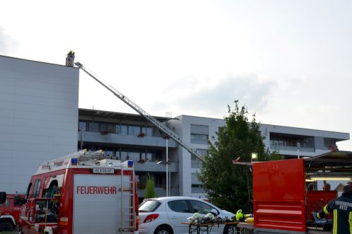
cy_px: 135
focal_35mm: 47
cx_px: 206
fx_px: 459
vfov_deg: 28.6
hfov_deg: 41.8
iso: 160
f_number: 8
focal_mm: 24
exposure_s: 1/250
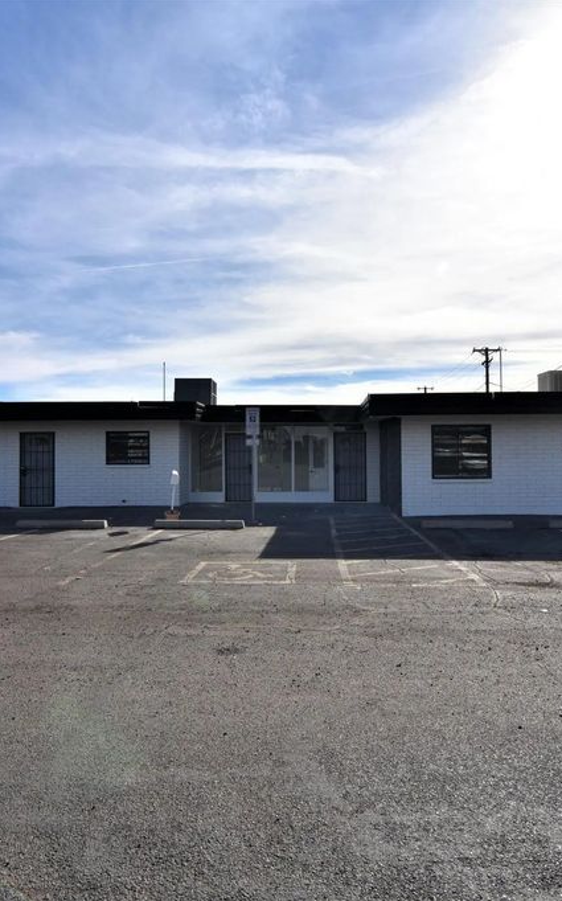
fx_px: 564
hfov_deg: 52.8
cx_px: 315
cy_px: 450
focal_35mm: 23
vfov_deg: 77.2
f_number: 11
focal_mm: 15
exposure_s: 1/500
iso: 200
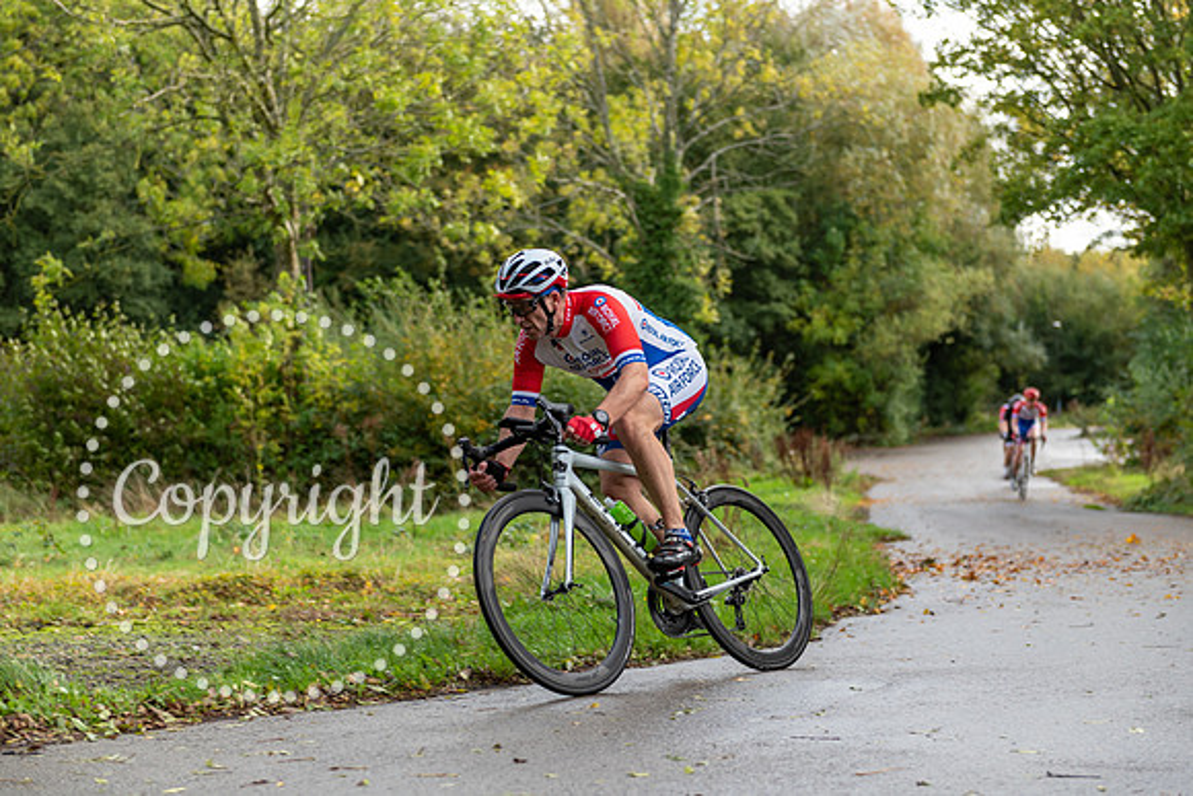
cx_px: 596
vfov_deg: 20.6
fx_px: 2188
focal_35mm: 66
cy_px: 398
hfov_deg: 30.5
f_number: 3.2
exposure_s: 1/500
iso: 200
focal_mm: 66
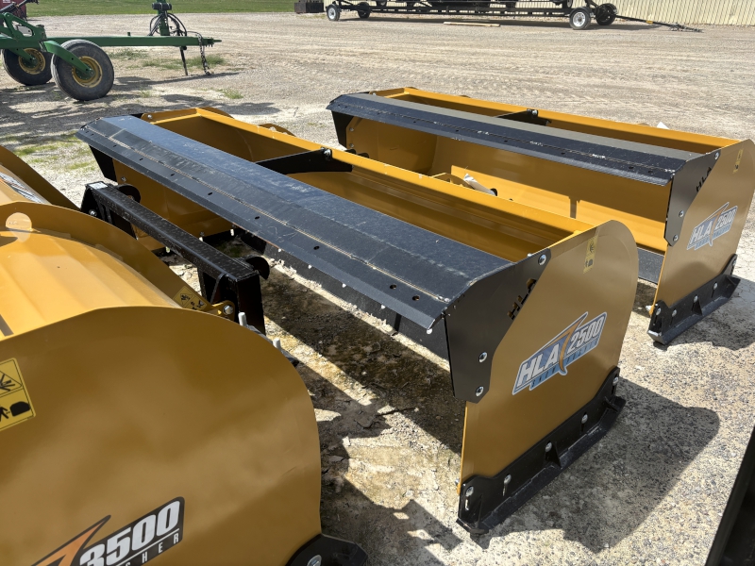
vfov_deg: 53.1
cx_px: 378
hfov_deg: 67.3
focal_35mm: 26
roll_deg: -1.3
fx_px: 567
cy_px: 283
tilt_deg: -27.3
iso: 50
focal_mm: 5.96
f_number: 1.6
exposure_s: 1/2024
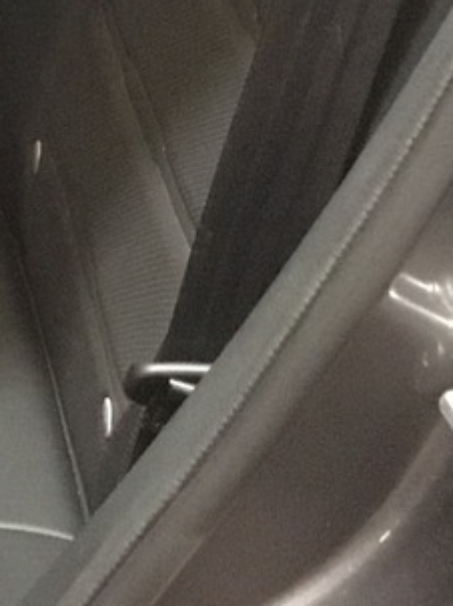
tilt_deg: -22.4
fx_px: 2586
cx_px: -535
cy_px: -287
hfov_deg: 9.2
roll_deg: +2.8
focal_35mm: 148
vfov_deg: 12.7
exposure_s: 1/17
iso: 400
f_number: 2.4
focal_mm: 3.3
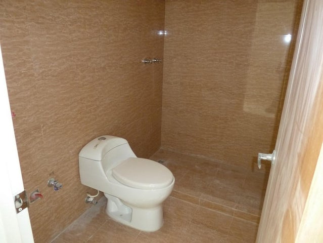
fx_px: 233
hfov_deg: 69.4
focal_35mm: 25
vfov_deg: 54.9
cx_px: 162
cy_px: 122
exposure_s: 1/30
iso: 200
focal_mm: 4.1
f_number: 3.3
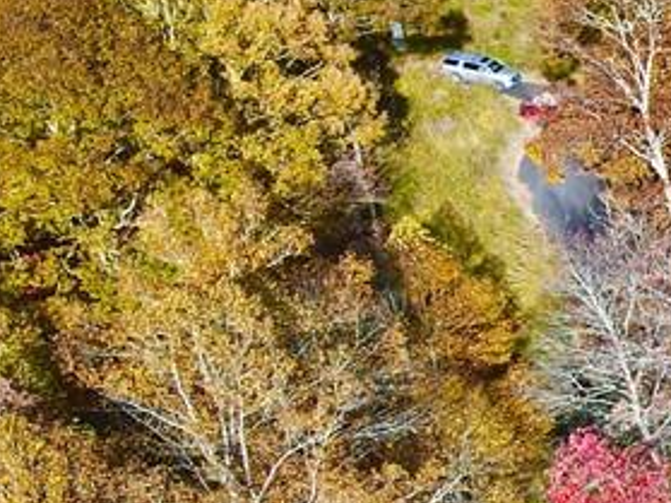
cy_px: 291
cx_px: 1203
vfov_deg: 16.8
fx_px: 1705
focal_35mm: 88
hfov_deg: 17.9
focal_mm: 4.5
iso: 110
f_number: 2.8
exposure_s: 1/20
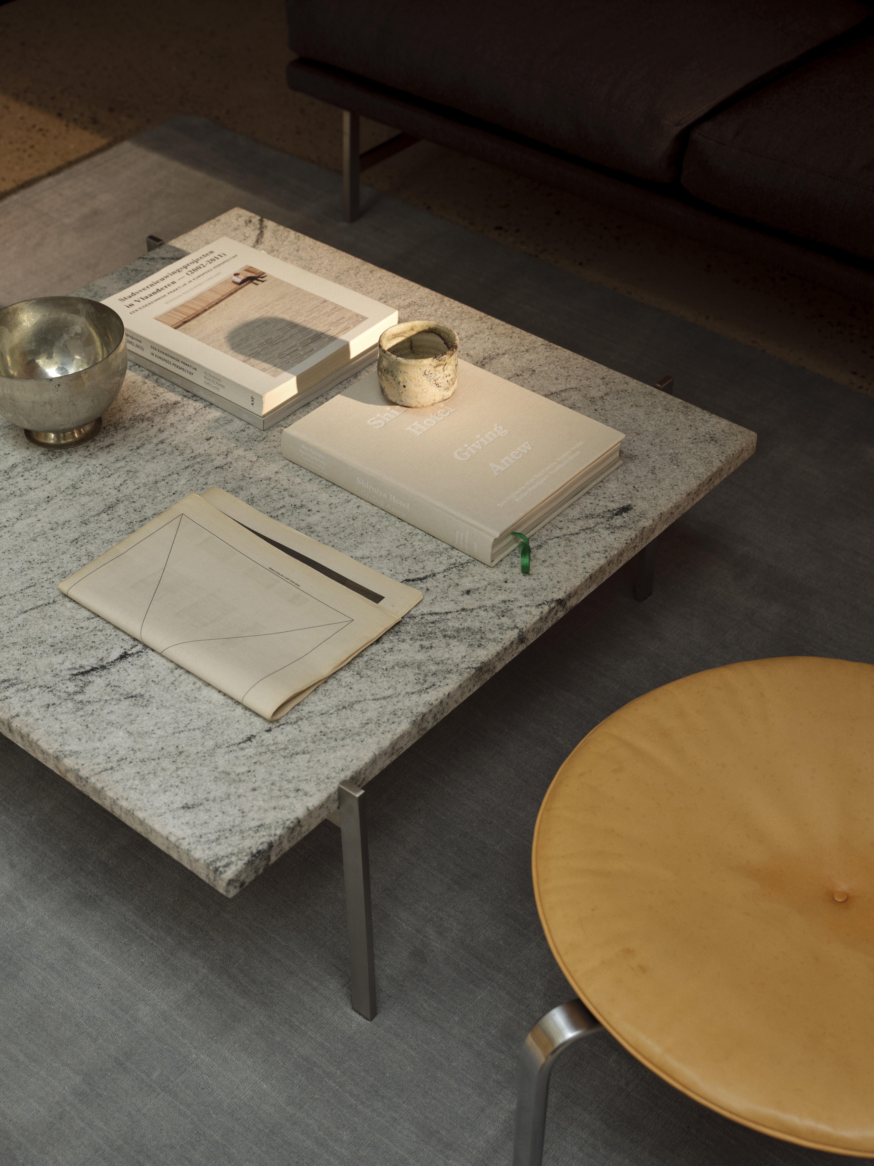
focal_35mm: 51
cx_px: 437
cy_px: 583
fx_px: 1717
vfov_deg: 37.5
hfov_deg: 28.6
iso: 200
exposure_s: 1/8
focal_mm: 64
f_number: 8
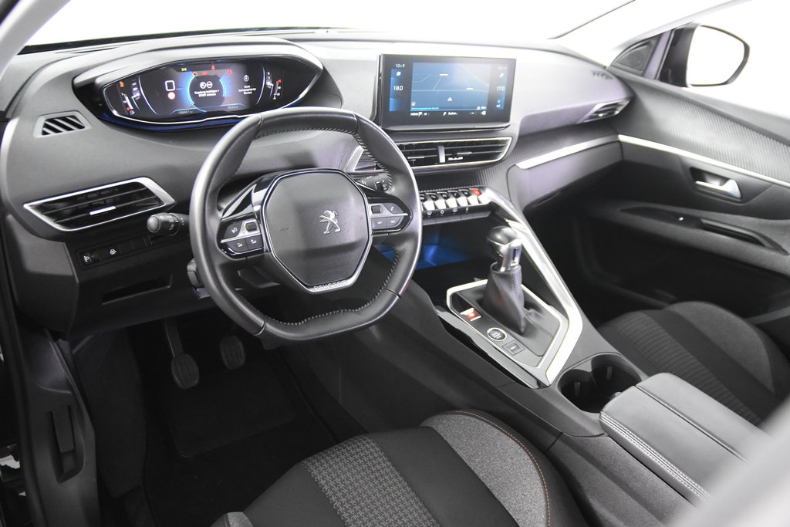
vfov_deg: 43.6
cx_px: 395
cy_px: 264
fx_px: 658
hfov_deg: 61.9
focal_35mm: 30
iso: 4000
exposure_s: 1/30
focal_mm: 20
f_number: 2.8
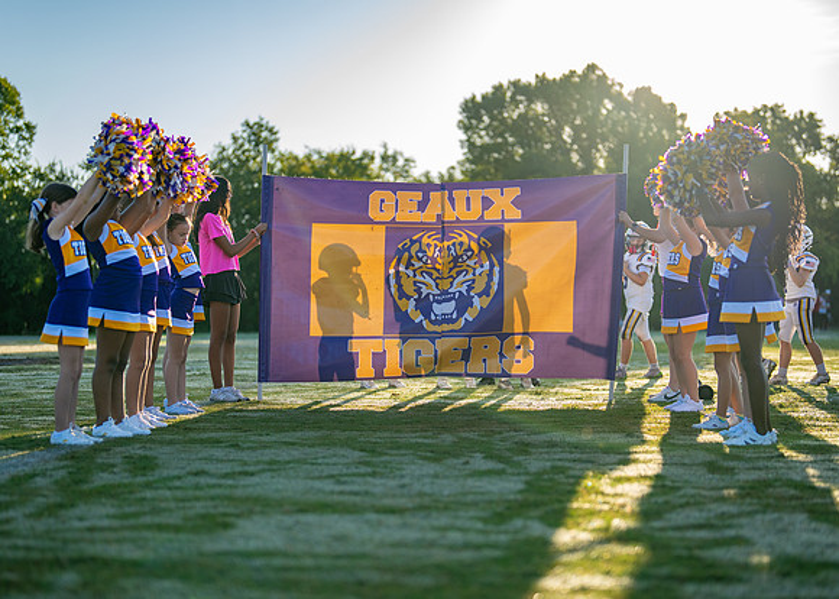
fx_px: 1411
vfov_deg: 24.0
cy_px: 320
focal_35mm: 59
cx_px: 430
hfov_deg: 33.1
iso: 100
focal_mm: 50
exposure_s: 1/3200
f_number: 1.2
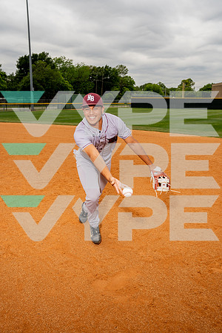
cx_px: 111
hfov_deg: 38.9
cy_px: 166
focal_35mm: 34
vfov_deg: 55.8
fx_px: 314
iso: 100
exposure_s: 1/800
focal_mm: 34
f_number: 5.6
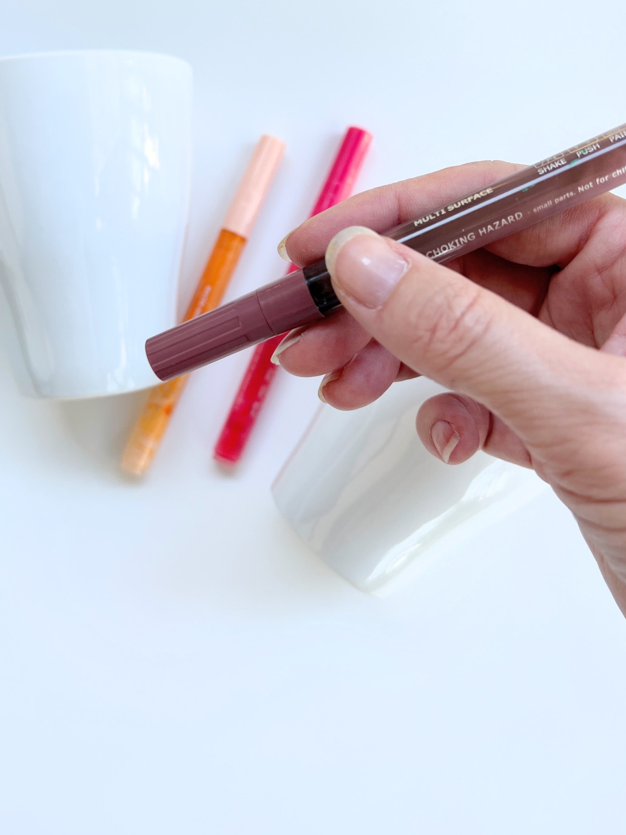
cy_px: 319
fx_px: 820
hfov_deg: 41.7
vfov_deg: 53.4
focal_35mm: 34
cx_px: 264
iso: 40
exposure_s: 1/261
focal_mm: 5.7
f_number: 1.5
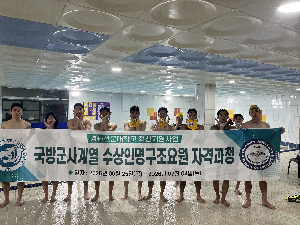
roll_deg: +0.6
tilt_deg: -0.3
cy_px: 112
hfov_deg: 67.3
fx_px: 225
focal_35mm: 26
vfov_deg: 53.1
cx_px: 150
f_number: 1.6
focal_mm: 5.1
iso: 80
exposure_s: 1/60
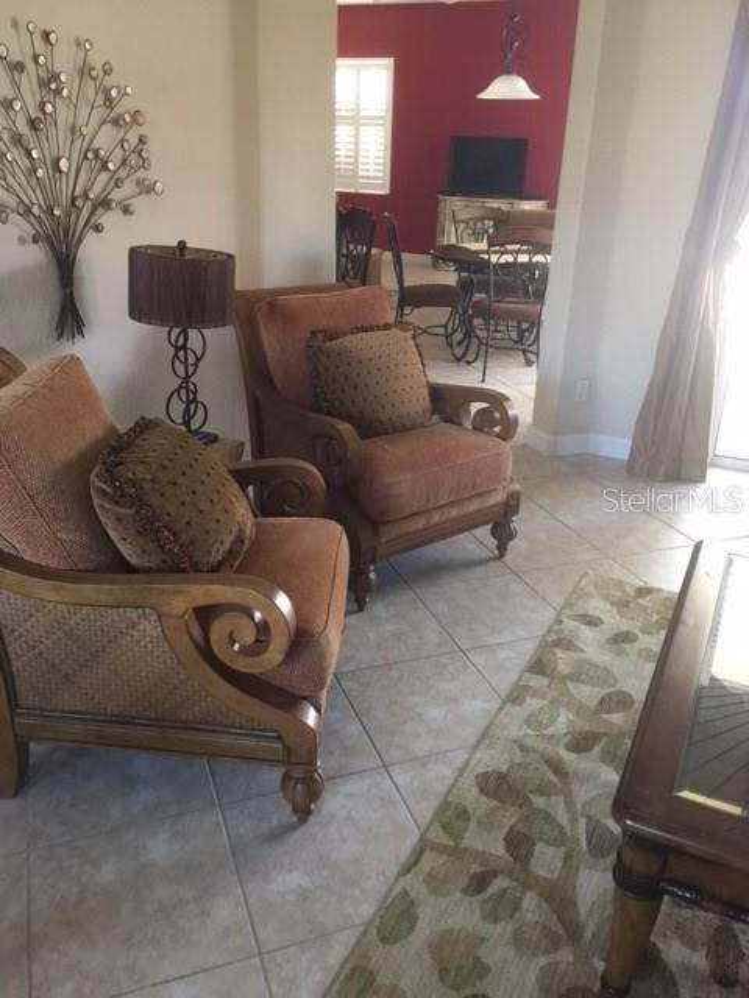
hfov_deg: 48.2
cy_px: 499
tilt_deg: -22.8
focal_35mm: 29
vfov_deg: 61.7
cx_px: 374
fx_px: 837
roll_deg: -1.6
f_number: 2.2
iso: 125
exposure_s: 1/15
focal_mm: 4.15
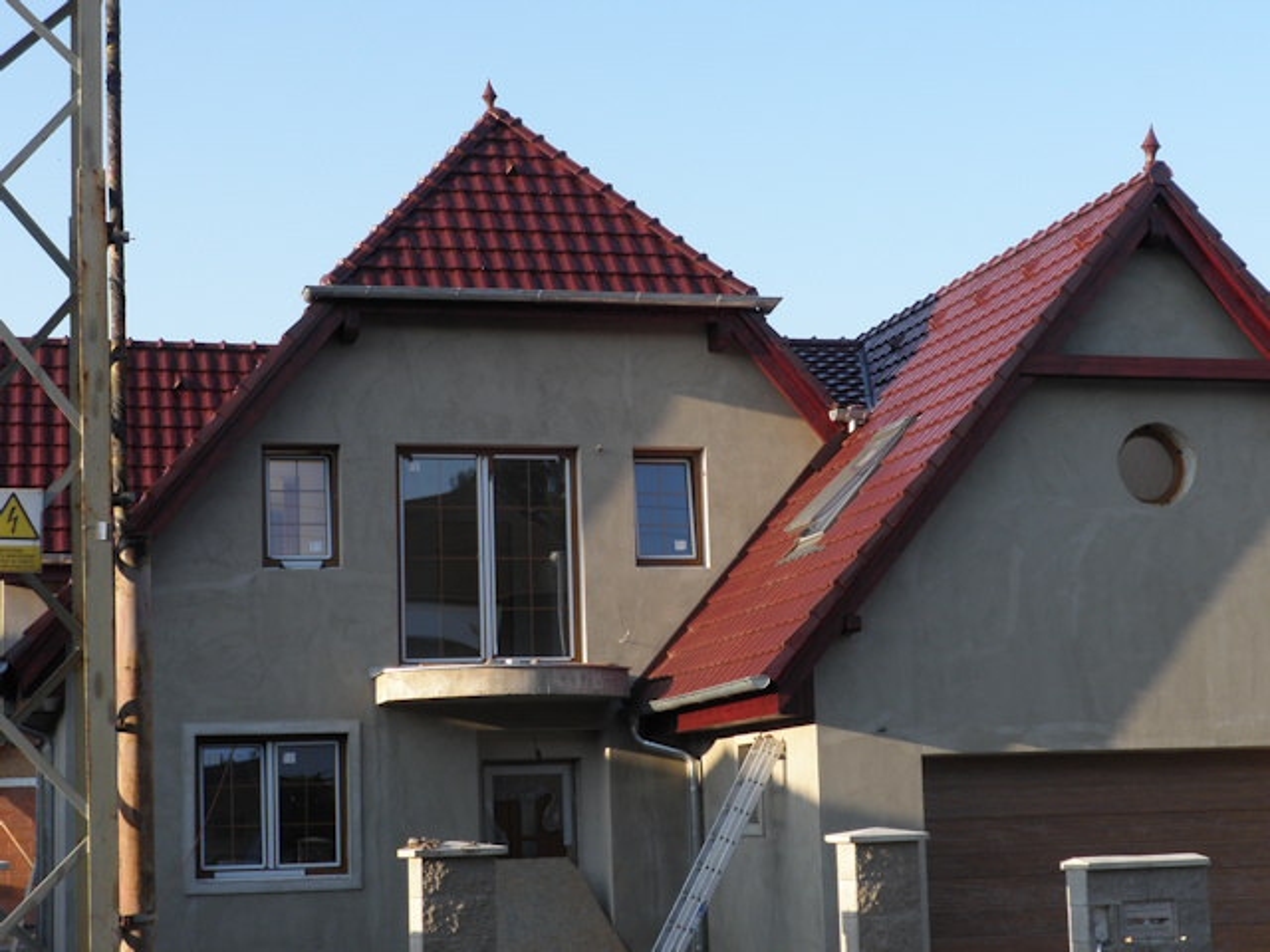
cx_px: 635
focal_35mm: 64
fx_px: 2348
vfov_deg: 22.9
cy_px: 476
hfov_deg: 30.3
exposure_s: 1/125
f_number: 4.6
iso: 64
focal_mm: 11.2
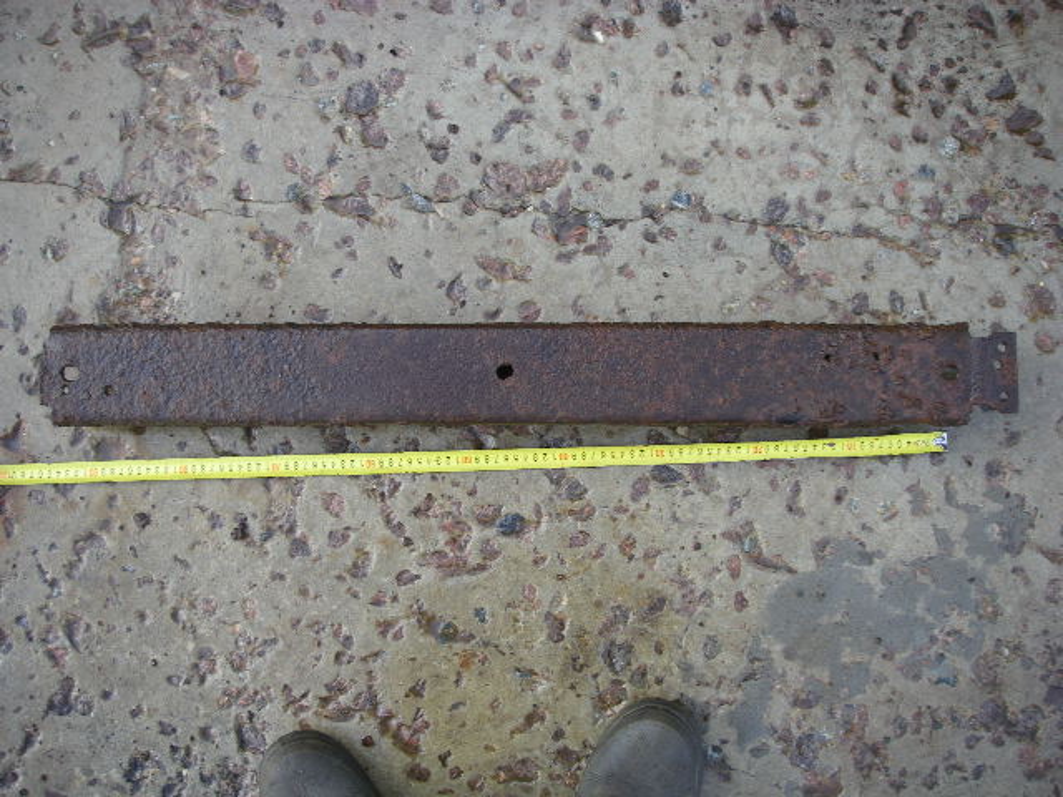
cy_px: 398
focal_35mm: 38
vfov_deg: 37.7
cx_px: 532
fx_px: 1167
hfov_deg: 49.0
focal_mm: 6.3
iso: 64
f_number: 3.3
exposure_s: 1/60
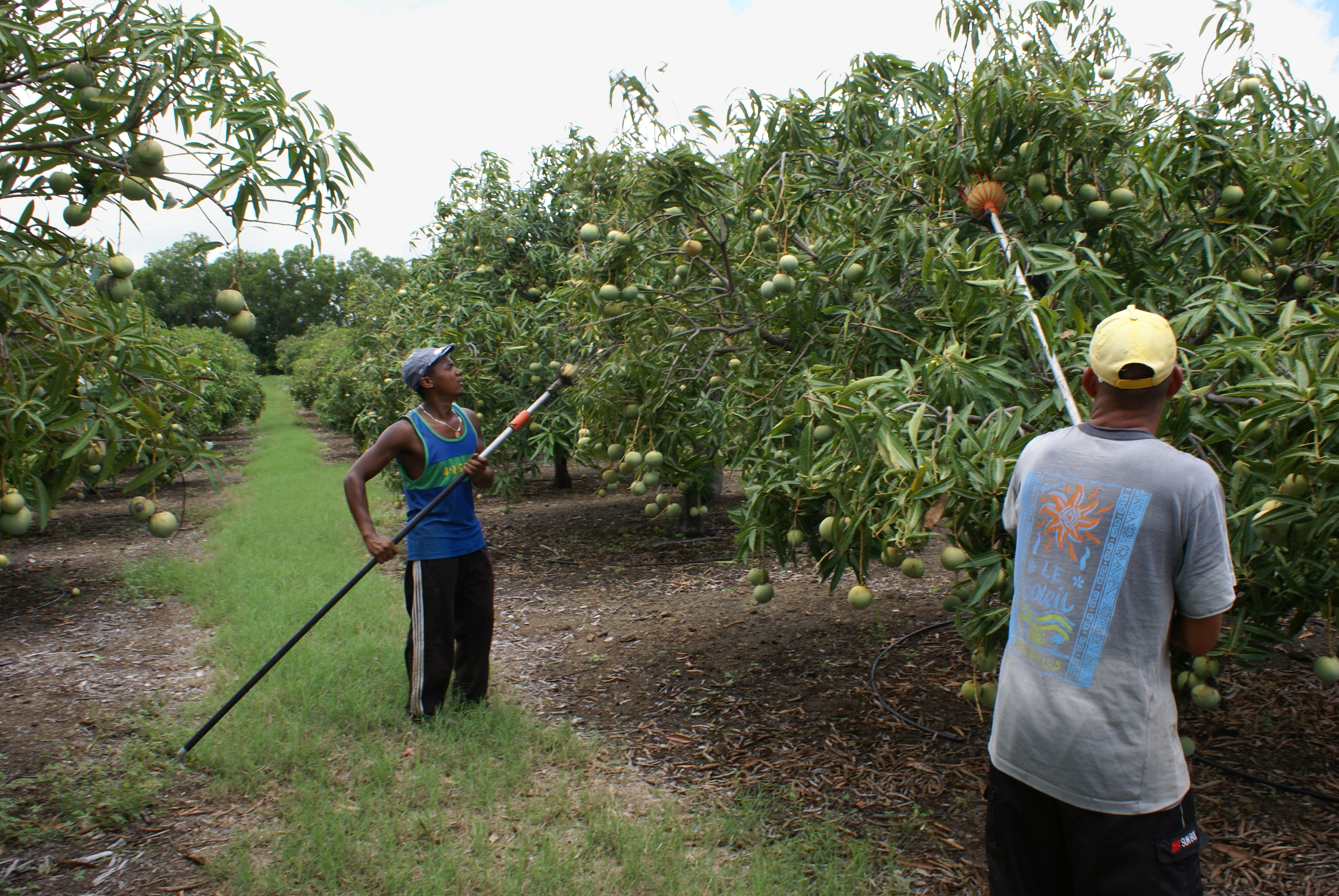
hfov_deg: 61.9
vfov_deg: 43.7
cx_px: 670
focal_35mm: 30
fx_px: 1117
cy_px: 448
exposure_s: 1/80
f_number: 10
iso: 100
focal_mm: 20
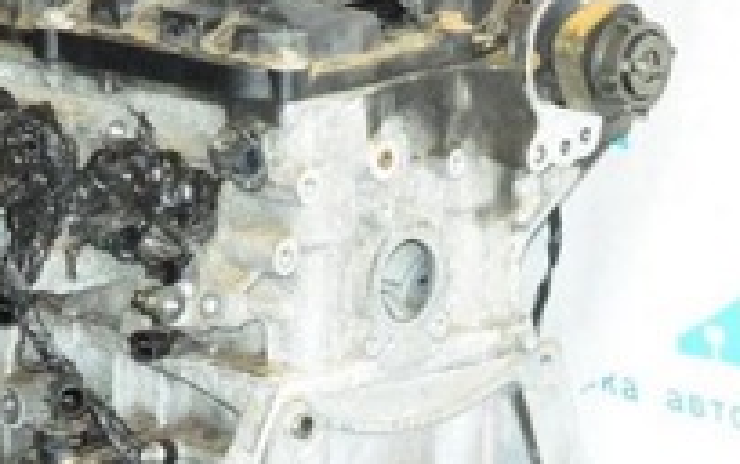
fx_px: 5027
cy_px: 488
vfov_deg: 5.3
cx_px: 366
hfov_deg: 8.4
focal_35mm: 249
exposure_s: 1/200
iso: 6400
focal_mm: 52
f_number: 5.6
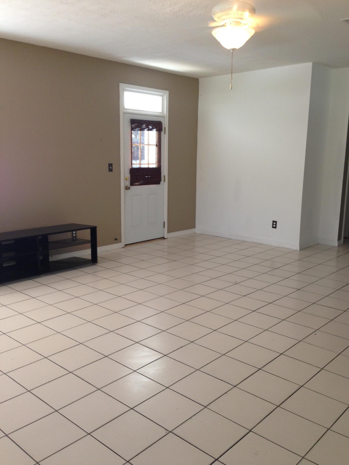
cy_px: 232
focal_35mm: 33
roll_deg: -0.9
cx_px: 174
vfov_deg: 55.4
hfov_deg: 42.9
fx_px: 444
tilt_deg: -8.5
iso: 64
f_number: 2.4
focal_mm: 4.12
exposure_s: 1/20
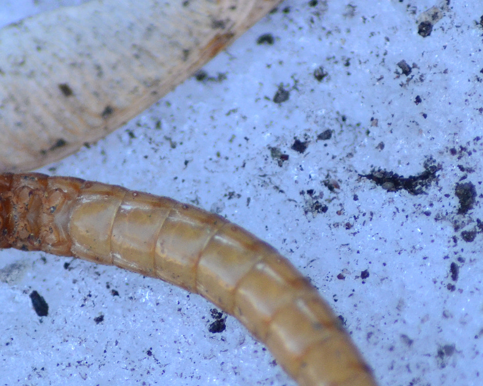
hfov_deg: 2.9
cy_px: 247
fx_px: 9589
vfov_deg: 2.3
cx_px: 198
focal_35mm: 671
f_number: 5.6
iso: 2000
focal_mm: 300
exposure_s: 1/500
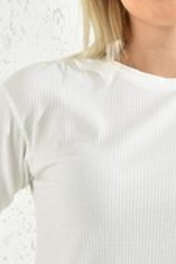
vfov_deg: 17.7
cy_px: 167
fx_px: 842
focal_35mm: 115
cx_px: 173
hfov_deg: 11.8
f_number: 7.1
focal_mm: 36
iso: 100
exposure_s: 1/160
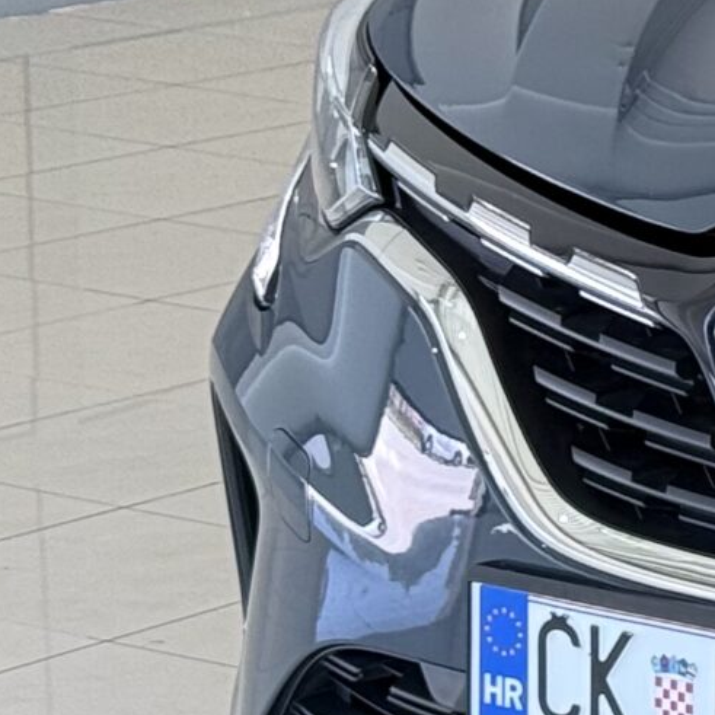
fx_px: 5164
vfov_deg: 7.9
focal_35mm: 221
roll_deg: -2.0
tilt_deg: -10.4
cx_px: 1833
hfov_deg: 7.3
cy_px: 103
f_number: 1.78
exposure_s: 1/147
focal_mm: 6.76
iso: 64
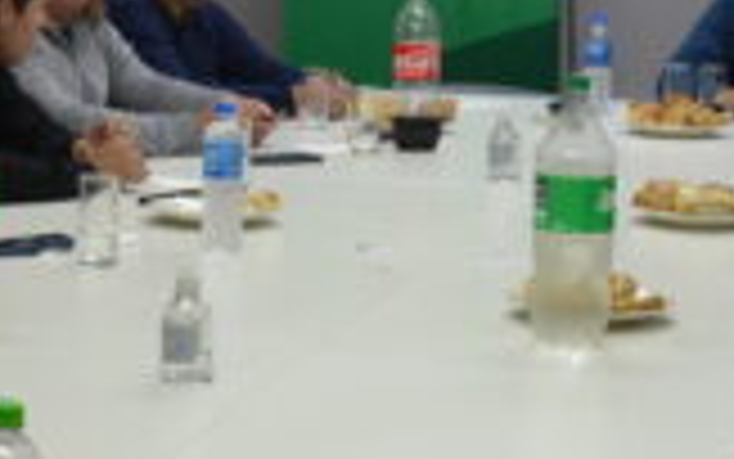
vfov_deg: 10.1
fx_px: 2601
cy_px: 140
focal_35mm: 130
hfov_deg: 16.0
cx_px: 248
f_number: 3.5
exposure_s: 1/60
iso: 400
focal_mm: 18
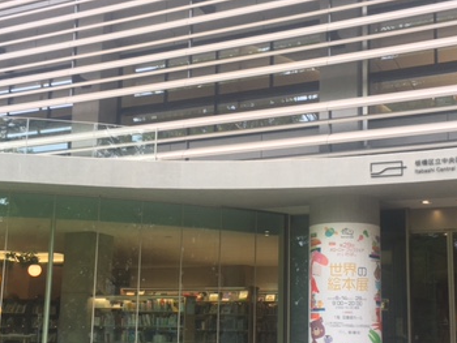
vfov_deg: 27.5
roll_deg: -2.7
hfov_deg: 36.1
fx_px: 700
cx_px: 226
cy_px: 205
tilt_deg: +10.8
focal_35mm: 53
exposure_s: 1/60
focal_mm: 4.15
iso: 32
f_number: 2.2
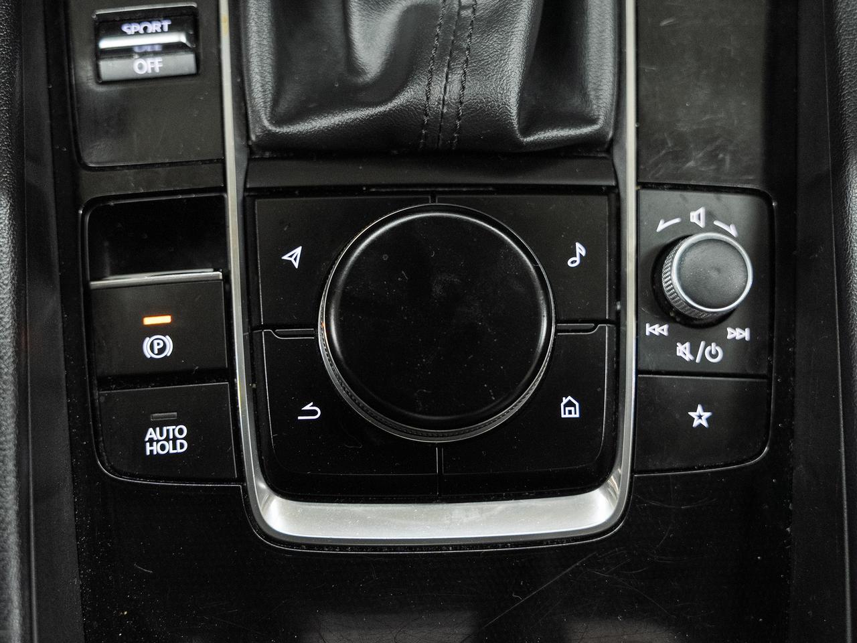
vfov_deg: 33.5
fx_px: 1067
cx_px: 426
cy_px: 322
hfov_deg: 43.8
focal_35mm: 43
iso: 1000
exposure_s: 1/40
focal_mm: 35
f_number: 3.5
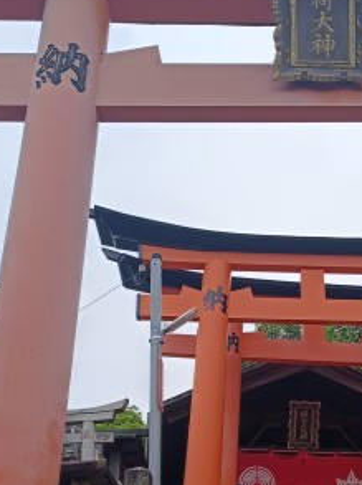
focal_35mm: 63
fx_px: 880
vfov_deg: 29.8
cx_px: 294
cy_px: 412
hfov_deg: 22.9
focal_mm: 6.14
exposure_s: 1/115
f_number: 1.65
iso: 50
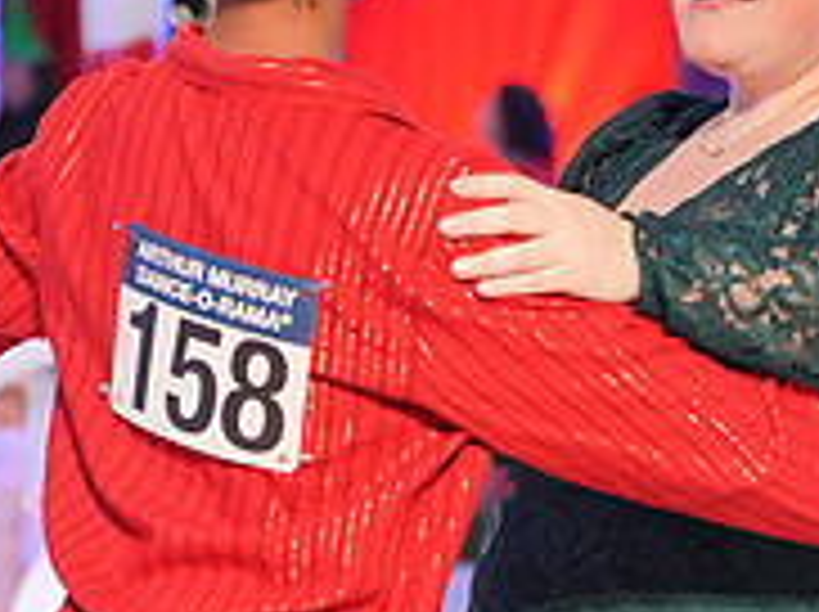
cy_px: 886
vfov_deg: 6.3
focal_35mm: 233
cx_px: 587
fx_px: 5505
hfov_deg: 8.5
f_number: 3.2
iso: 4000
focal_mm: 76
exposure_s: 1/400
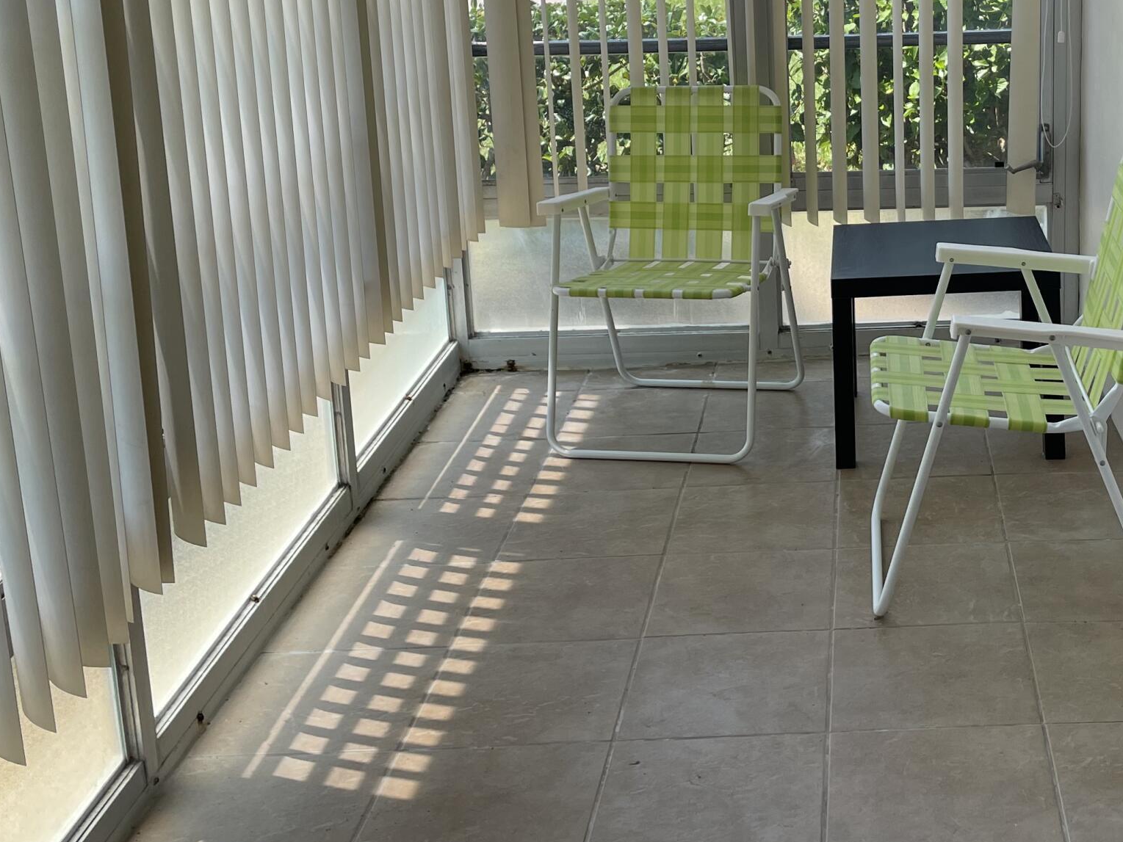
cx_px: 851
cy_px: 199
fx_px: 1655
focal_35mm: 51
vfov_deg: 28.1
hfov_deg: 36.6
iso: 32
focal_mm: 4.2
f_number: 1.6
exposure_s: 1/686
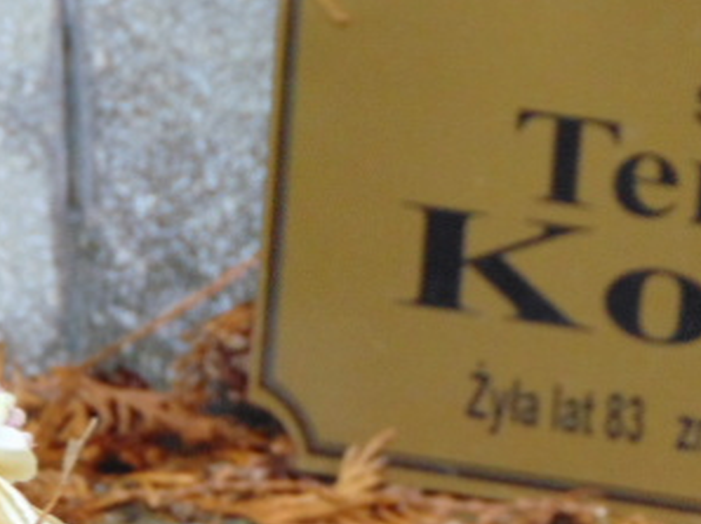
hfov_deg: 3.0
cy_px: 235
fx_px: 13355
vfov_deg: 2.3
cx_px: 701
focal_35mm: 660
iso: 400
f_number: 4.2
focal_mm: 55.1
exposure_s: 1/100
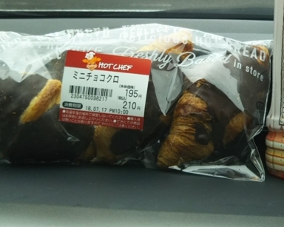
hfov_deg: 30.3
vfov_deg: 24.3
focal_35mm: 61
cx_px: 221
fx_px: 513
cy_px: 24
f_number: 2.2
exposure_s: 1/144
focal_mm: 4
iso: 25
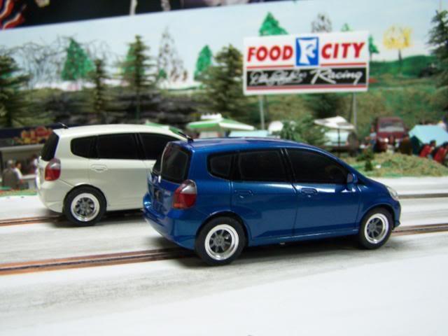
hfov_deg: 49.0
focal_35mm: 38
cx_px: 224
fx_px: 492
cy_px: 168
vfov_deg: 37.7
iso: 140
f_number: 2.8
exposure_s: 1/20
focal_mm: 6.3
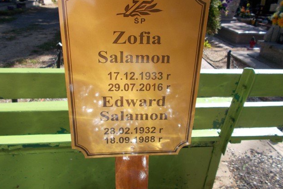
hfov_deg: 65.5
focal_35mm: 28
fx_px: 220
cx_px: 142
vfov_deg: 46.3
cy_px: 83
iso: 80
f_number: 8
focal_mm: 4.6
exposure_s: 1/100
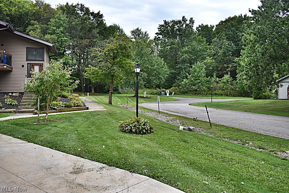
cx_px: 144
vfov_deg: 43.6
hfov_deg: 61.9
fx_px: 241
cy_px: 96
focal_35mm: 30
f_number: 5.6
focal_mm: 20
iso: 250
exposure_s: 1/250
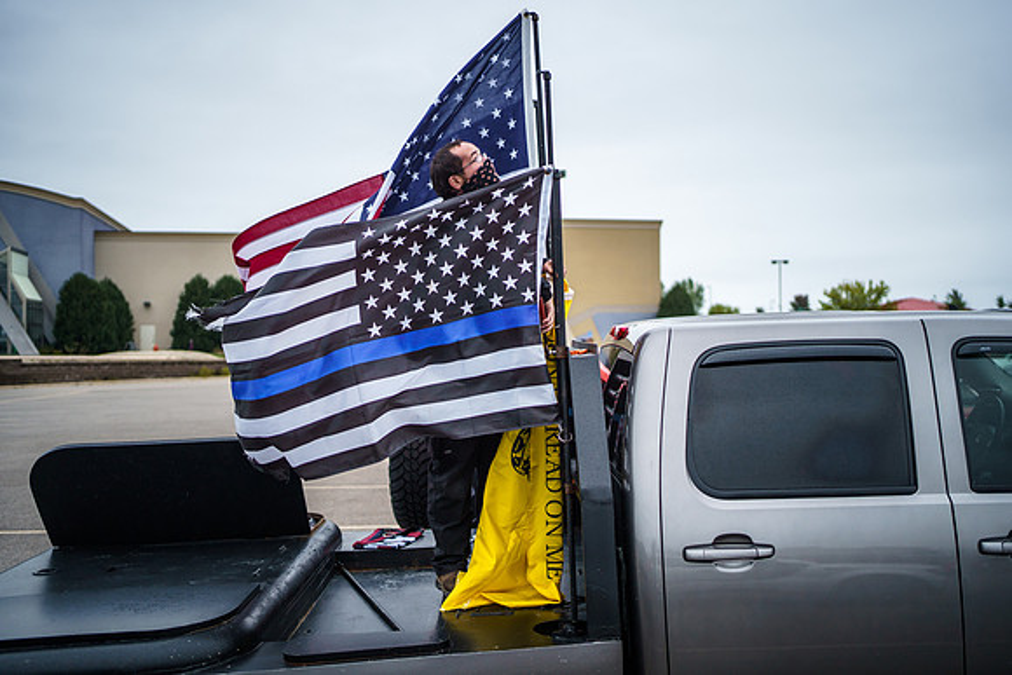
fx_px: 1032
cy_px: 347
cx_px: 526
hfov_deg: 52.2
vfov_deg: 36.2
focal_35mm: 37
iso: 400
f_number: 2
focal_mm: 35
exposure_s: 1/2500
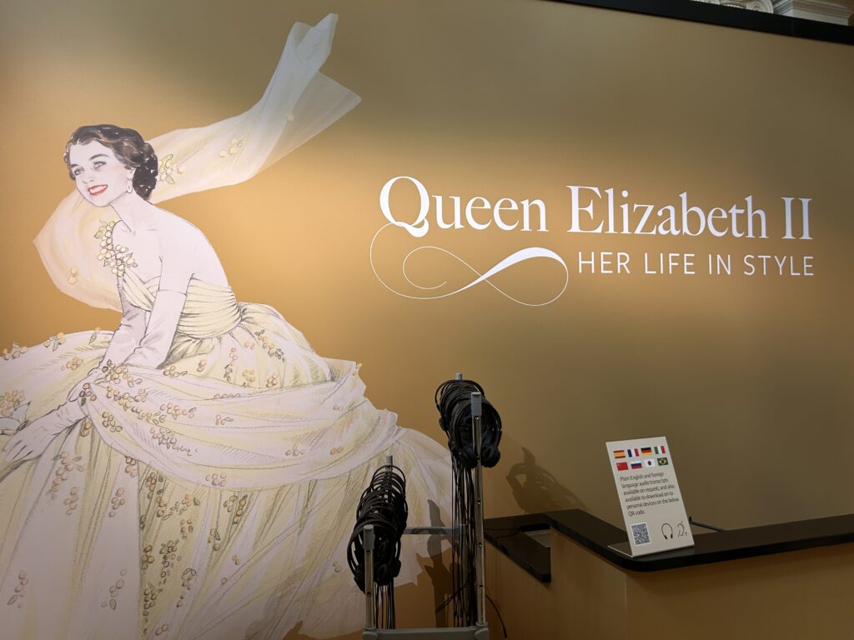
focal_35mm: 26
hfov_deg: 67.3
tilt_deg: +1.8
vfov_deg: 53.1
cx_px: 427
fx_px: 641
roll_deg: +0.5
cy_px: 320
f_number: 1.5
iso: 125
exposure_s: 1/50
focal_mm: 5.7
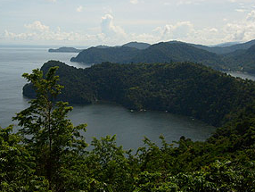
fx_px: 405
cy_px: 70
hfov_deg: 34.9
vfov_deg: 26.5
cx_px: 110
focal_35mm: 55
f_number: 7.1
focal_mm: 5.8
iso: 80
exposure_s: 1/500
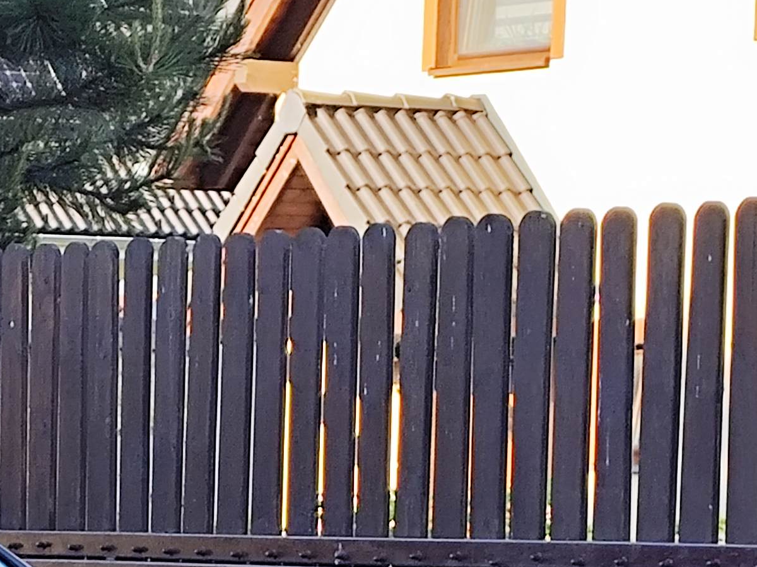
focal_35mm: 238
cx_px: -302
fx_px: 5205
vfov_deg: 6.2
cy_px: 868
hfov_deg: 8.2
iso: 50
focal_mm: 6.19
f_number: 1.65
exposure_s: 1/306
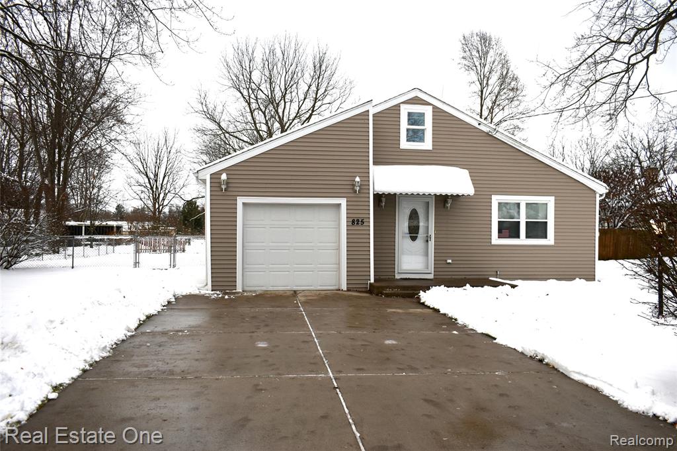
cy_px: 226
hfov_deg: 61.9
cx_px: 338
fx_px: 564
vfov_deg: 43.6
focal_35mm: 30
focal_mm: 20
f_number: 5
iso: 360
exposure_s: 1/200
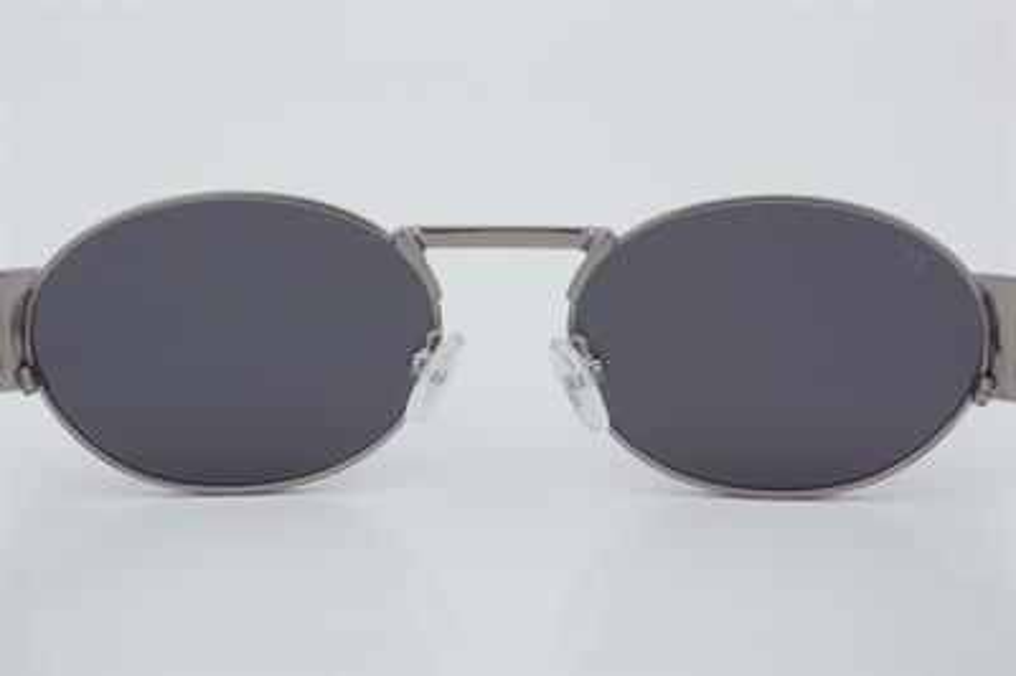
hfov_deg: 24.6
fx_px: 2326
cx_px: 508
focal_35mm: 82
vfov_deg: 16.5
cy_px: 338
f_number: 32
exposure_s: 1/4
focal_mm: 55
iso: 100
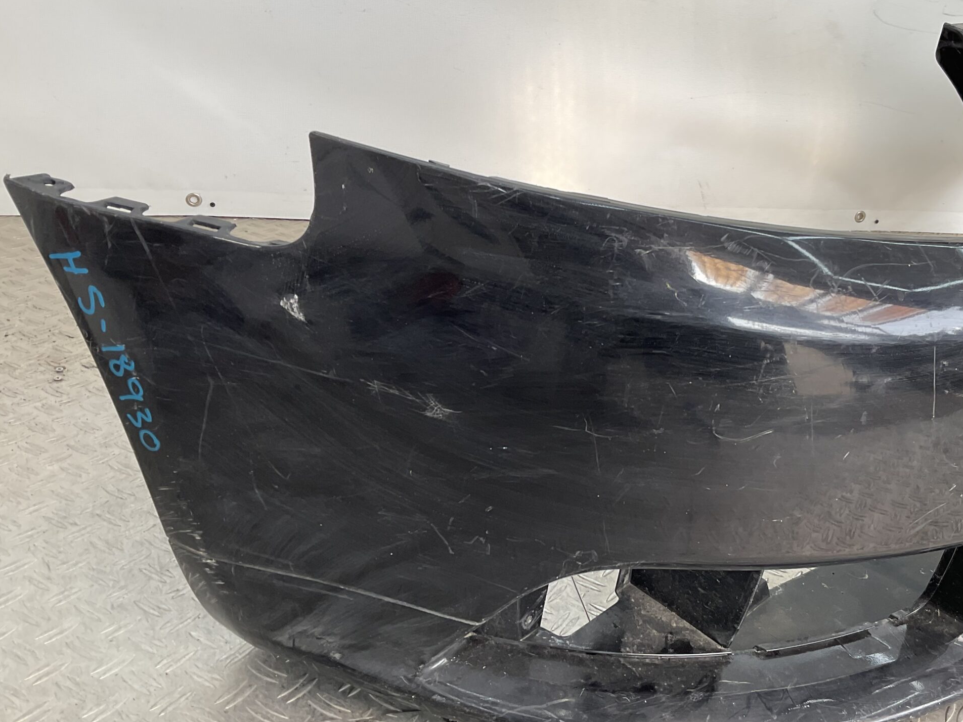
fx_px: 1085
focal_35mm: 39
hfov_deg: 47.1
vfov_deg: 36.8
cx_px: 638
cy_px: 370
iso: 16
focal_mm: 3
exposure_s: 1/185
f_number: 1.8
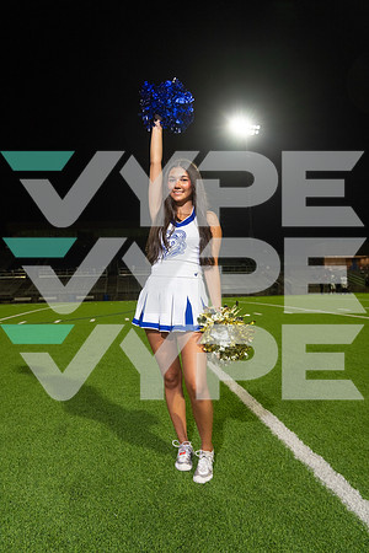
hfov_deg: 53.1
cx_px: 184
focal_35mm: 24
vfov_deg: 73.7
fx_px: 369
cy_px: 276
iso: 1000
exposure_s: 1/200
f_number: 4.5
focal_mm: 24
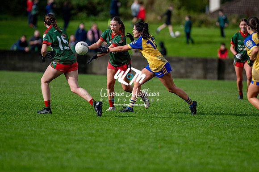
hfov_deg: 4.6
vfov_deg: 3.1
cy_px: 86
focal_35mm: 450
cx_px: 130
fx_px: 3236
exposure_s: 1/3200
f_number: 2.8
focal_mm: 300
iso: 200
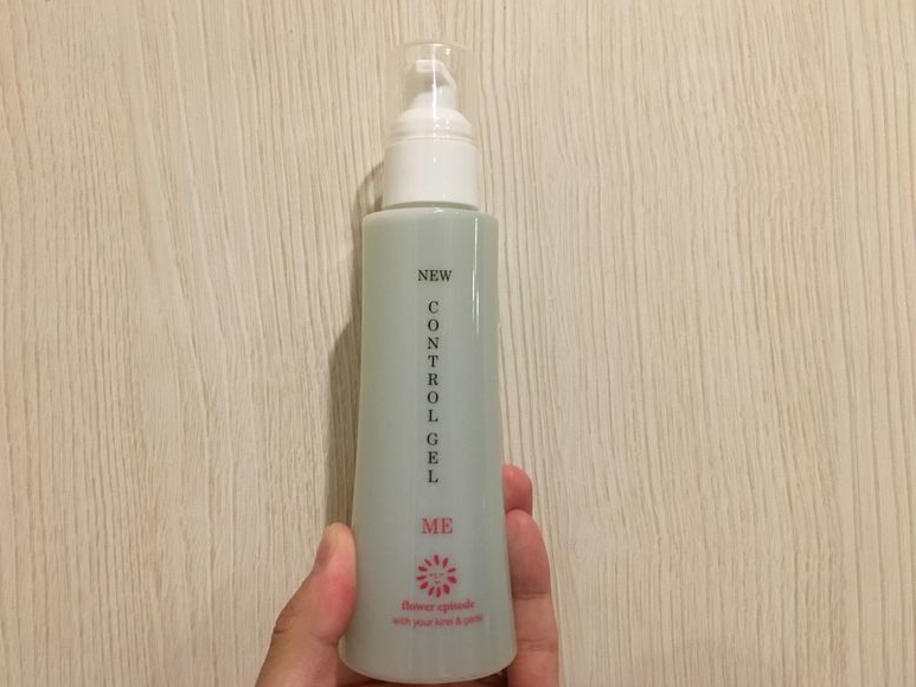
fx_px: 794
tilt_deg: -0.7
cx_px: 443
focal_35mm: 30
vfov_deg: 46.8
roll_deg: +1.9
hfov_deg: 59.9
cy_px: 340
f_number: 2.2
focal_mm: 4.15
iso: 160
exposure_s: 1/30
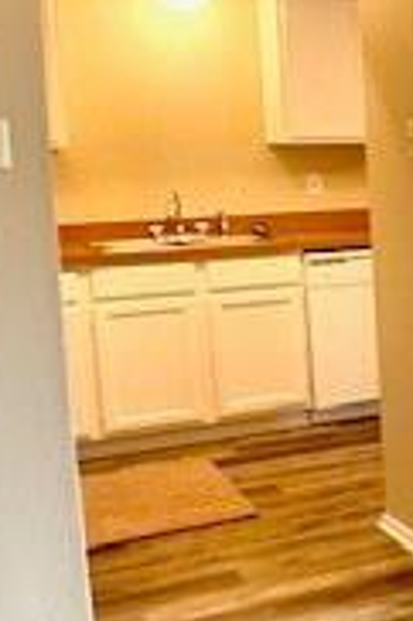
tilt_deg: -5.6
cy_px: 270
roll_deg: +0.9
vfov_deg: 21.5
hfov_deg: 12.6
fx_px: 1638
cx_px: 823
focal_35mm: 95
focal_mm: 4.25
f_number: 1.8
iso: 160
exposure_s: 1/60
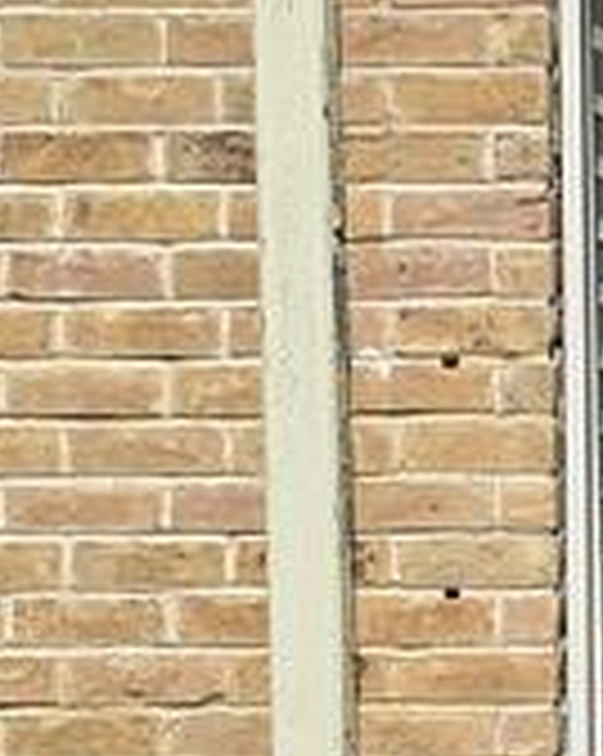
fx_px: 3062
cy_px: 598
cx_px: 1264
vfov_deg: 14.0
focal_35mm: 137
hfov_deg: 10.2
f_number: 1.8
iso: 40
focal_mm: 5.54
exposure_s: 1/4274
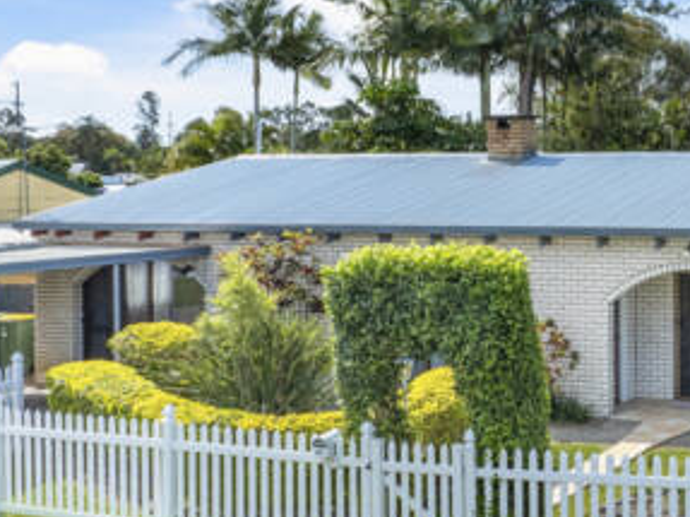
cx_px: 546
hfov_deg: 28.4
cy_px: 274
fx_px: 1335
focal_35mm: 67
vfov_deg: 21.9
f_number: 7.1
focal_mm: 12.29
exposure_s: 1/240
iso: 200
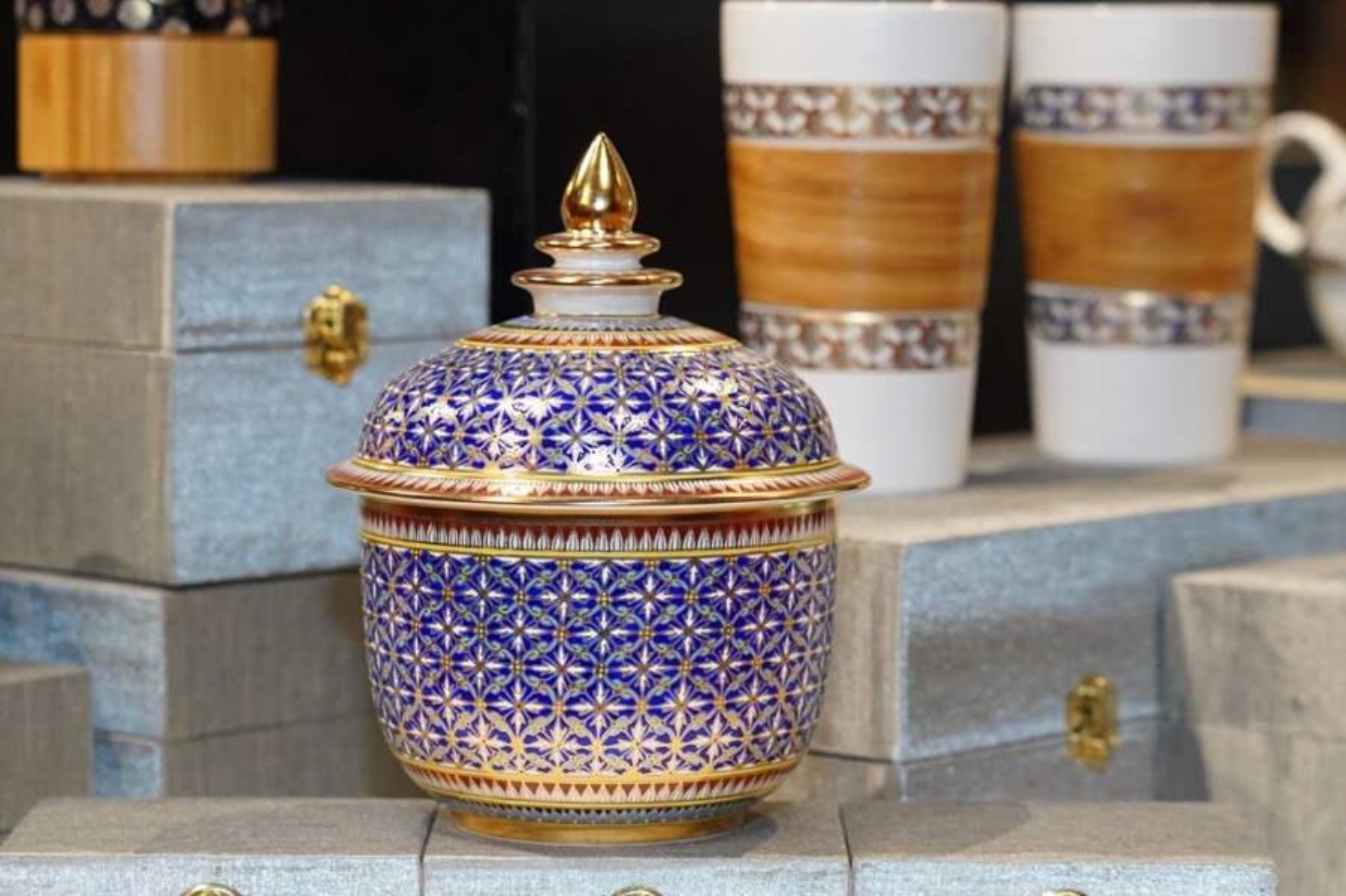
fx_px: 4596
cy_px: 448
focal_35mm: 123
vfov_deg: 11.1
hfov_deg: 16.7
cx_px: 673
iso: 2000
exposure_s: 1/160
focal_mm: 82
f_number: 5
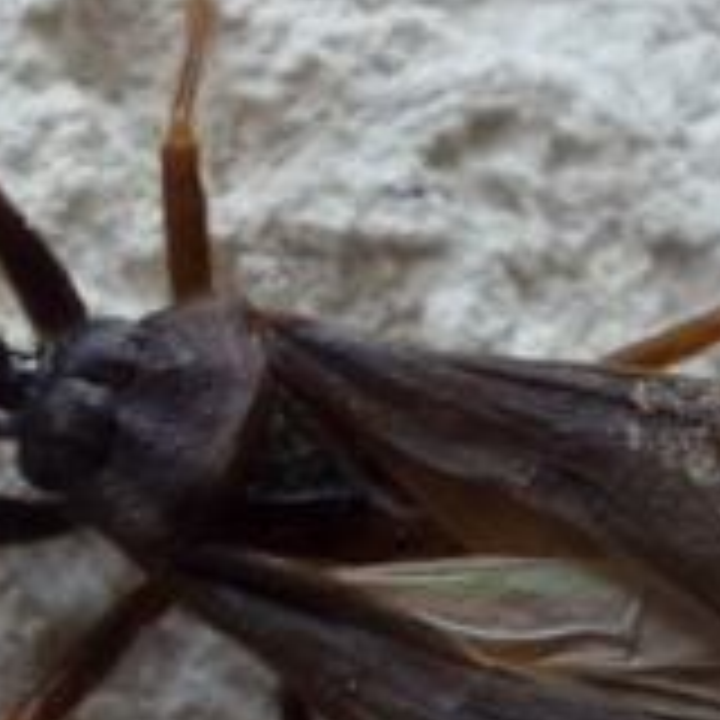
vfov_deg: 18.5
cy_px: 562
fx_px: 2188
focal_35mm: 93
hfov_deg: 18.7
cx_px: 302
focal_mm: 5
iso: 160
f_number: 3.1
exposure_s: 1/60
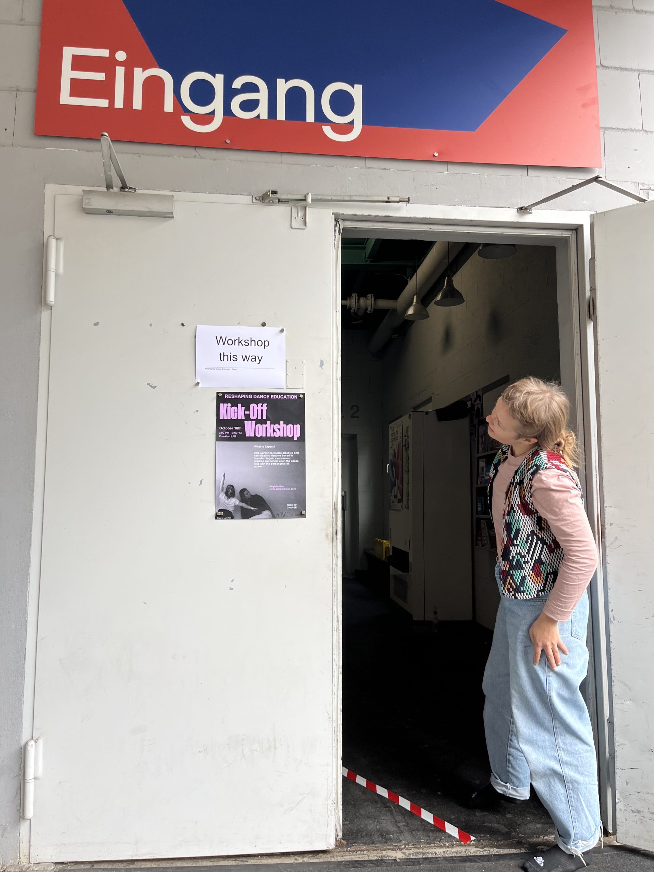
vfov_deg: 67.3
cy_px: 436
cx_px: 327
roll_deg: +0.1
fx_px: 655
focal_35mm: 26
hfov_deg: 53.1
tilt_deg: +6.9
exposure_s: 1/122
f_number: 1.6
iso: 32
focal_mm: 5.1
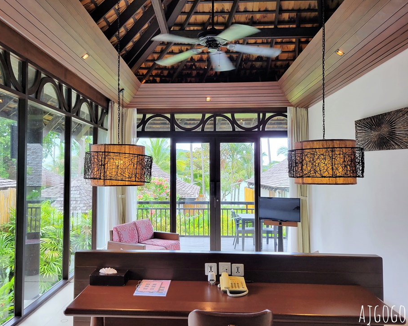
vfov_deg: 51.5
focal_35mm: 28
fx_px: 338
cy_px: 161
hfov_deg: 62.1
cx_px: 185
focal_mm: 5.4
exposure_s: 1/120
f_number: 1.8
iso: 80
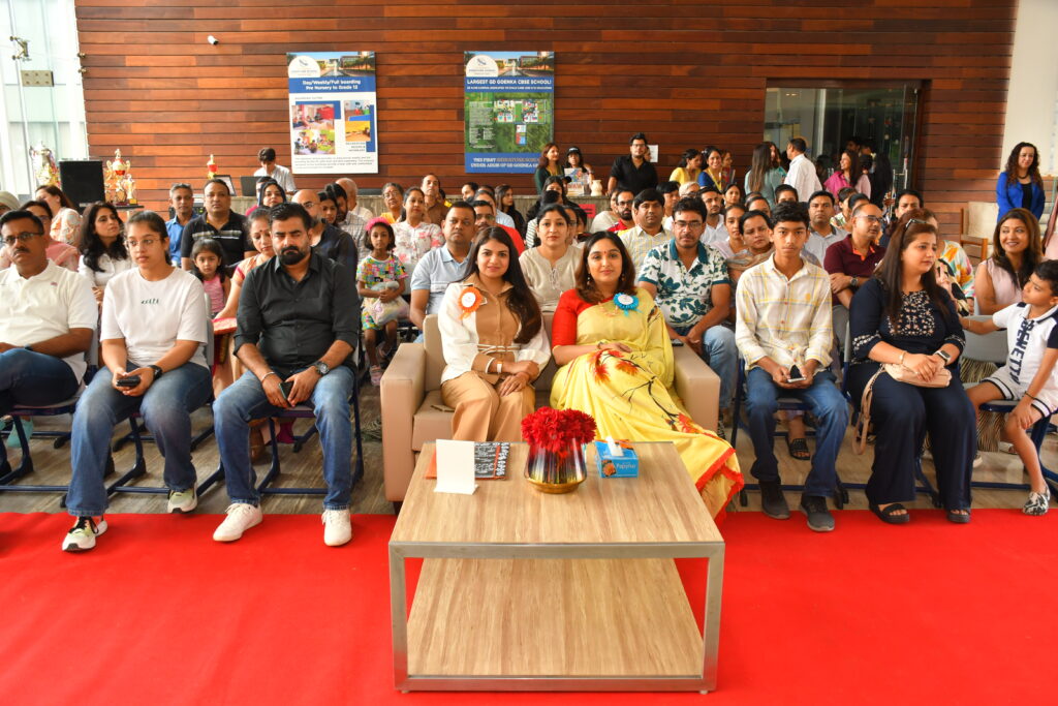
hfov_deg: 61.9
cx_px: 529
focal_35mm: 30
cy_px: 353
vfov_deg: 43.6
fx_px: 882
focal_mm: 20
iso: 320
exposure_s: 1/125
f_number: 4.5
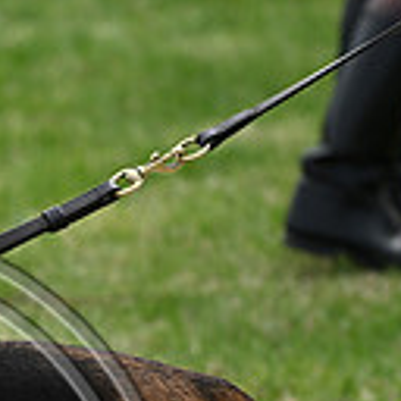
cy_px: 503
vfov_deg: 3.8
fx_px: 6055
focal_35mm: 462
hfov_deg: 3.8
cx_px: -182
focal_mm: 120
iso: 180
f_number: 4.5
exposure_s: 1/1000
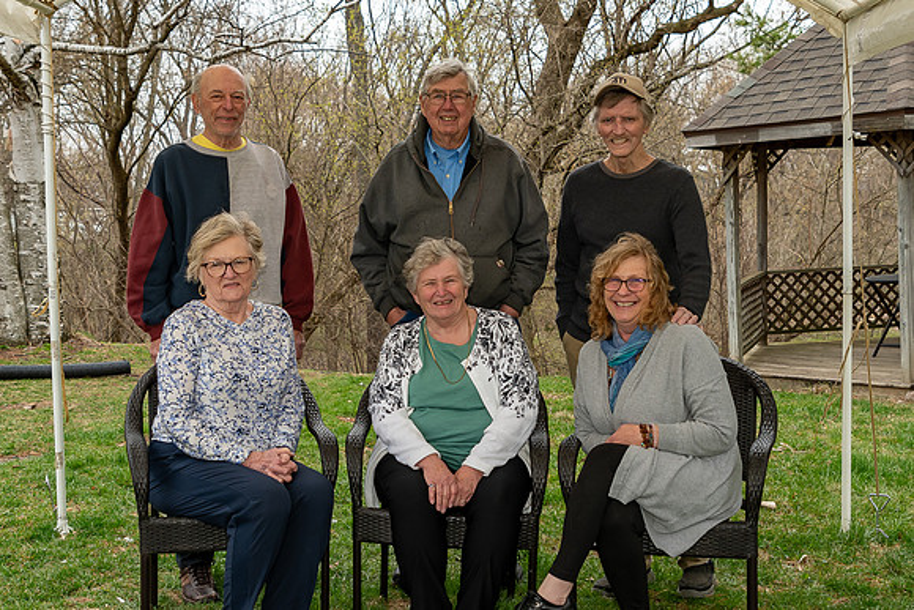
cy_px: 306
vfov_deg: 28.1
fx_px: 1216
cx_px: 446
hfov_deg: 41.2
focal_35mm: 48
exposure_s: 1/200
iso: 250
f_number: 4
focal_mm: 24
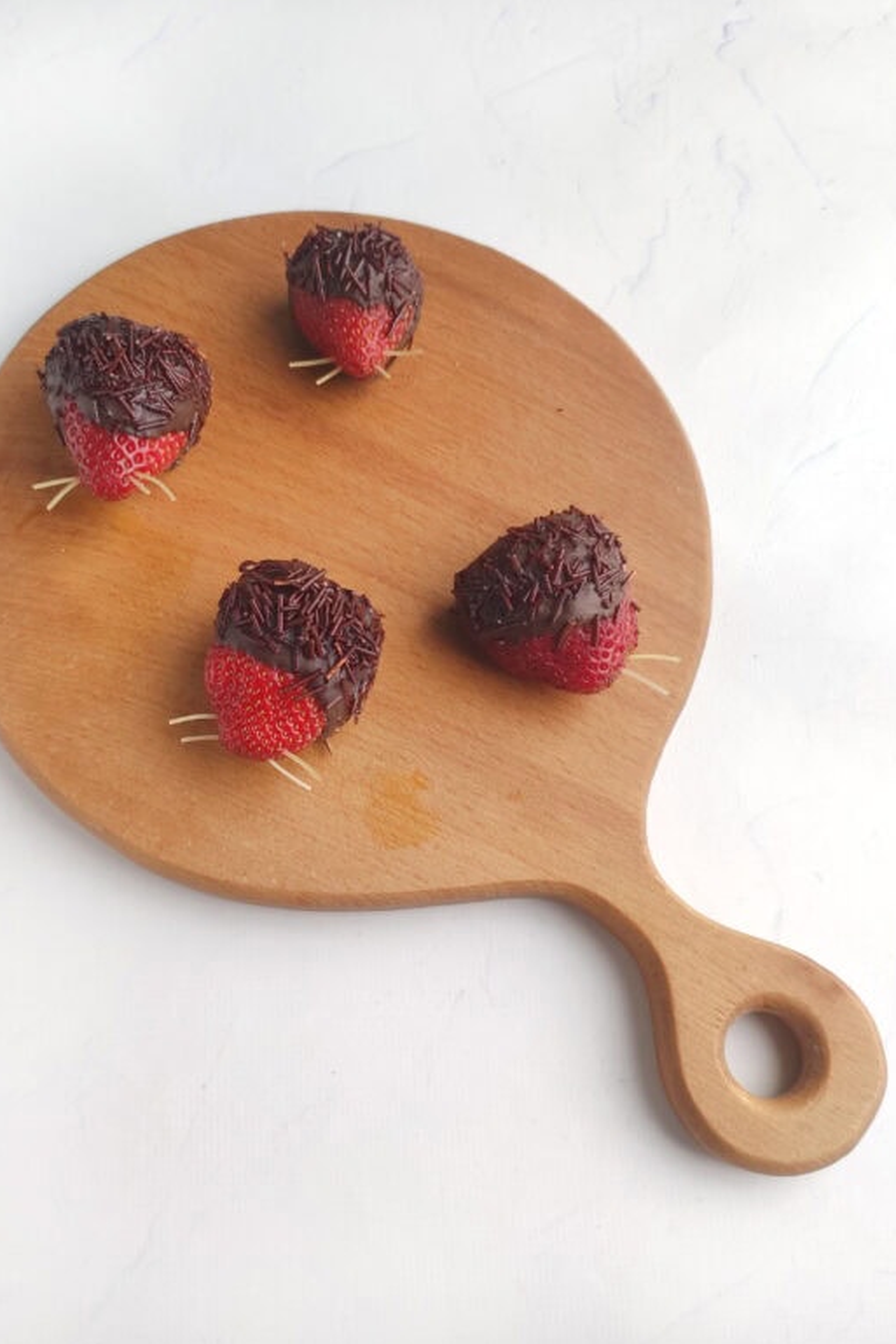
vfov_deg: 67.4
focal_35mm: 27
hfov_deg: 47.9
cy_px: 682
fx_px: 1008
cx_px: 407
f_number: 1.9
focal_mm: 5.4
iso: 50
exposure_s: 1/166
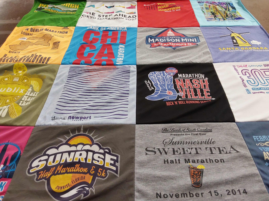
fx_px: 218
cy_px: 100
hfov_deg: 63.4
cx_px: 134
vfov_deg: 49.7
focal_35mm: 28
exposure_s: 1/50
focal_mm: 2.91
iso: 100
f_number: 1.9
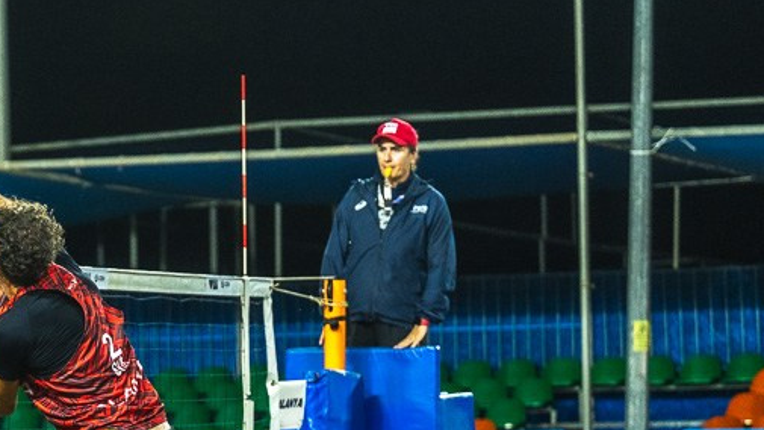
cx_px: -20
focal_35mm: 207
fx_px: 4193
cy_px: 460
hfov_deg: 10.3
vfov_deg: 5.8
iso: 2000
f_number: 2.8
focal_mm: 78
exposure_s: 1/640
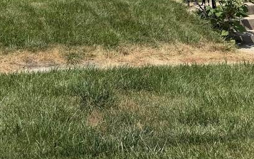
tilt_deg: +8.1
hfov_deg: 29.7
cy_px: -118
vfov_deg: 16.4
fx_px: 471
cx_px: 62
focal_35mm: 68
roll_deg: +1.6
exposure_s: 1/4405
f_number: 1.78
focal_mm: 6.76
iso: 80
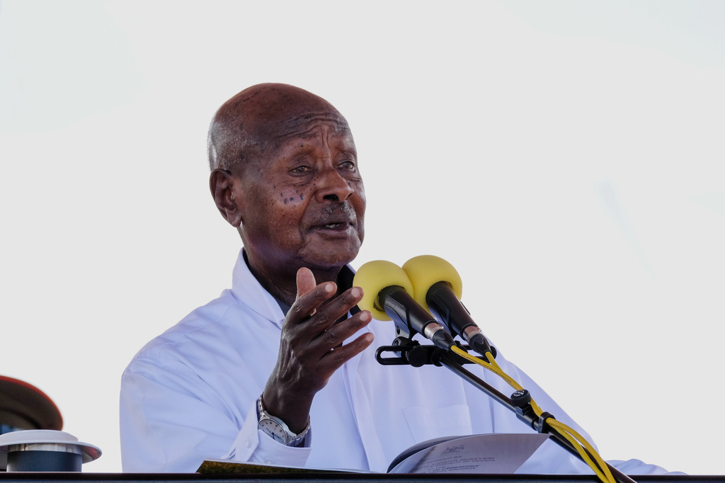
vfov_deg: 2.9
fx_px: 9421
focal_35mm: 468
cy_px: 242
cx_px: 362
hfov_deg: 4.4
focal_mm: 312
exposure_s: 1/250
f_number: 9
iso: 500
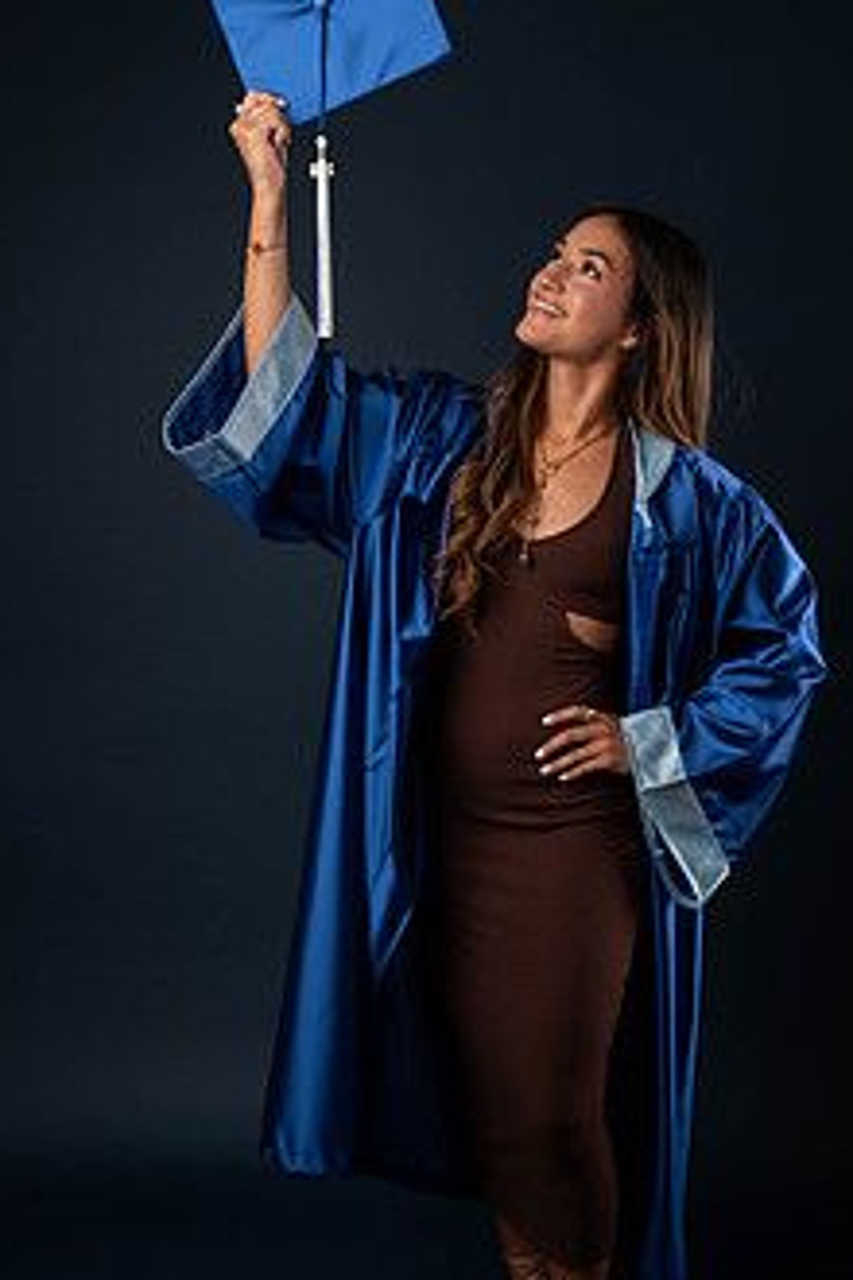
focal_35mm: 60
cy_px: 687
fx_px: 2132
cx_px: 500
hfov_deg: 22.6
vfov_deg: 33.4
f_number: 5.6
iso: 200
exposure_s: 1/100
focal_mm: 44
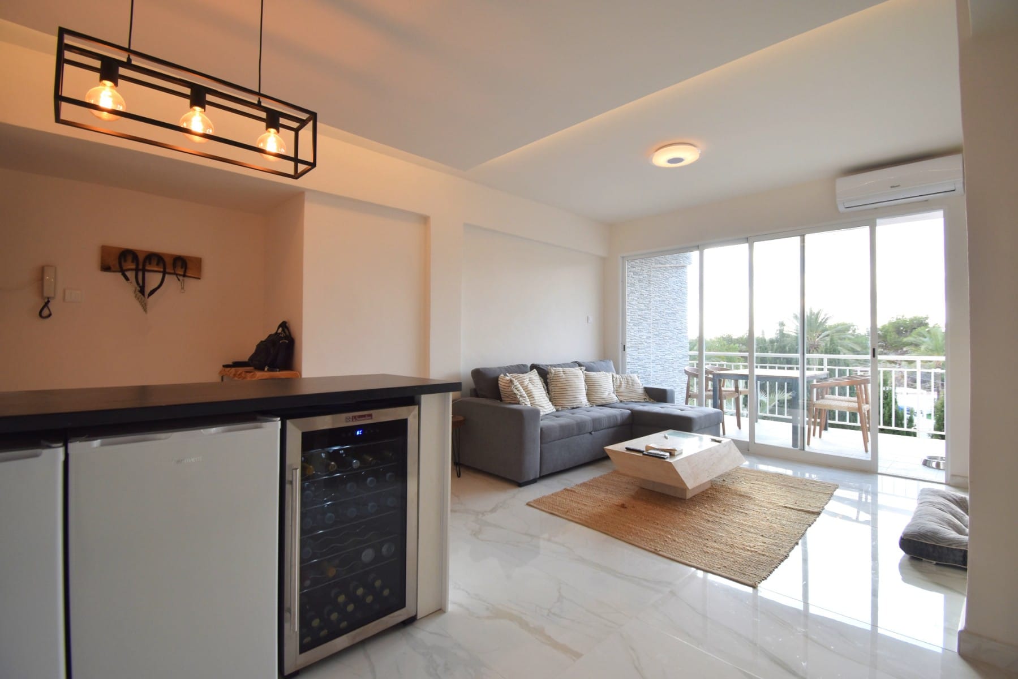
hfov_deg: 100.4
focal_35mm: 15
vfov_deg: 77.3
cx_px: 509
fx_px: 424
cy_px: 340
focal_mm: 10
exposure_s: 1/125
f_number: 5.6
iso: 220
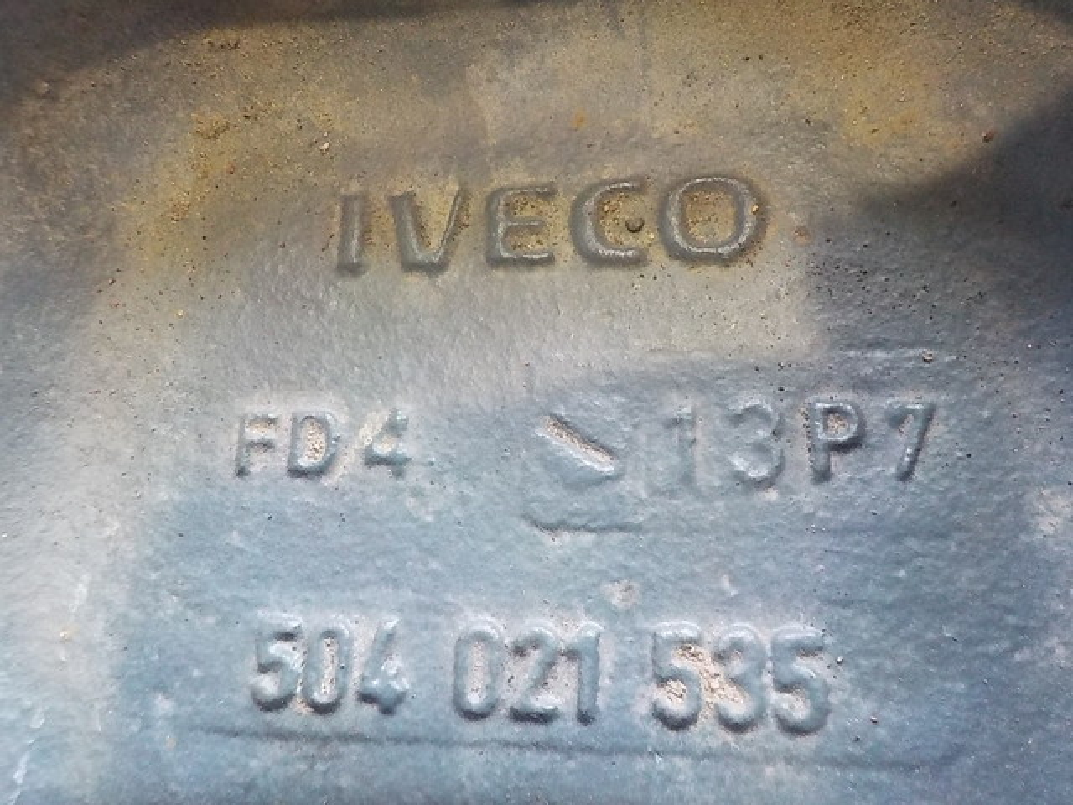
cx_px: 536
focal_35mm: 30
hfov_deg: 60.0
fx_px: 930
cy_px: 402
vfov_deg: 46.8
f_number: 3.3
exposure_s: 1/40
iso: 800
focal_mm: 4.1
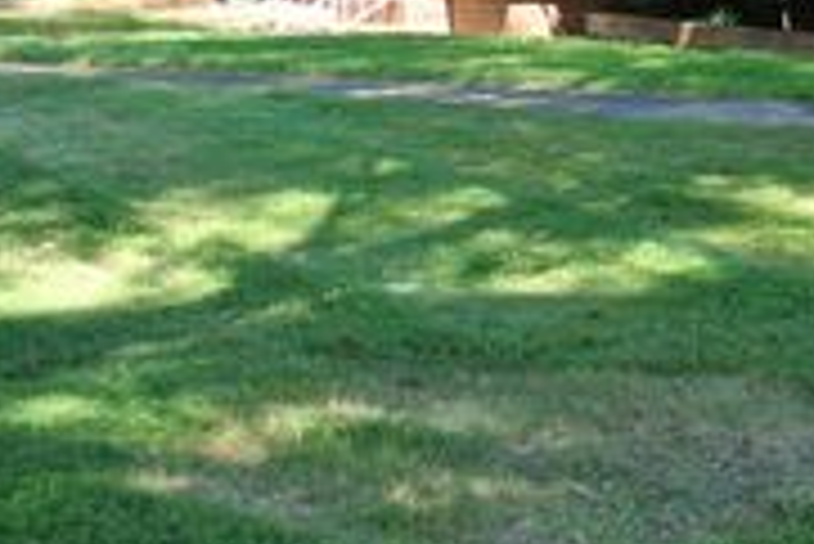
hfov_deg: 16.6
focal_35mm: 116
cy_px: -40
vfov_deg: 11.7
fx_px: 2625
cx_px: 1075
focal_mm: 15.7
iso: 100
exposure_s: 1/125
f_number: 4.2
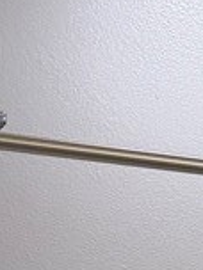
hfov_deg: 8.7
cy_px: 799
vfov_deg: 9.6
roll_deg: -1.5
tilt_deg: -12.2
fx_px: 1267
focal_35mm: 162
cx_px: 395
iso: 160
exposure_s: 1/120
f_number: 1.78
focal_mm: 6.76
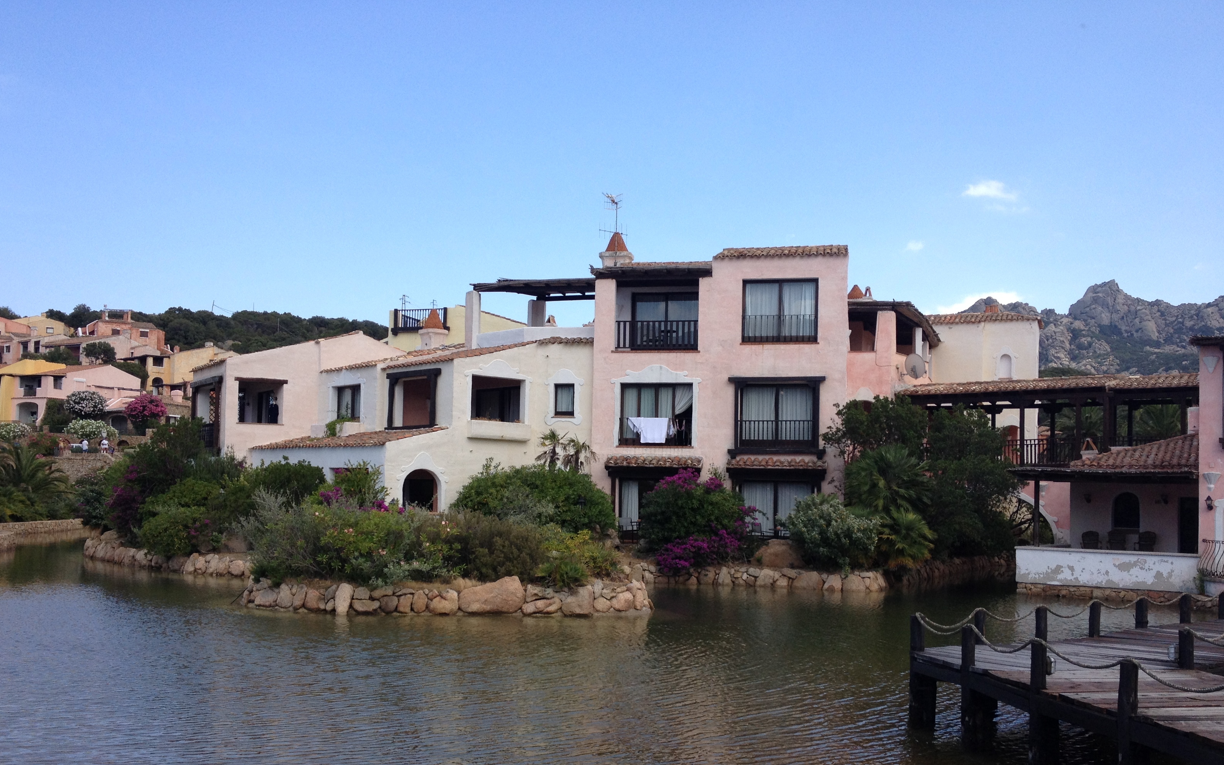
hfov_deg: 51.5
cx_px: 604
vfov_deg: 33.5
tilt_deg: -1.4
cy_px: 467
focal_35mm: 38
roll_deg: -0.4
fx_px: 1268
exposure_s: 1/812
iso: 50
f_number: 2.4
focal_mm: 4.28
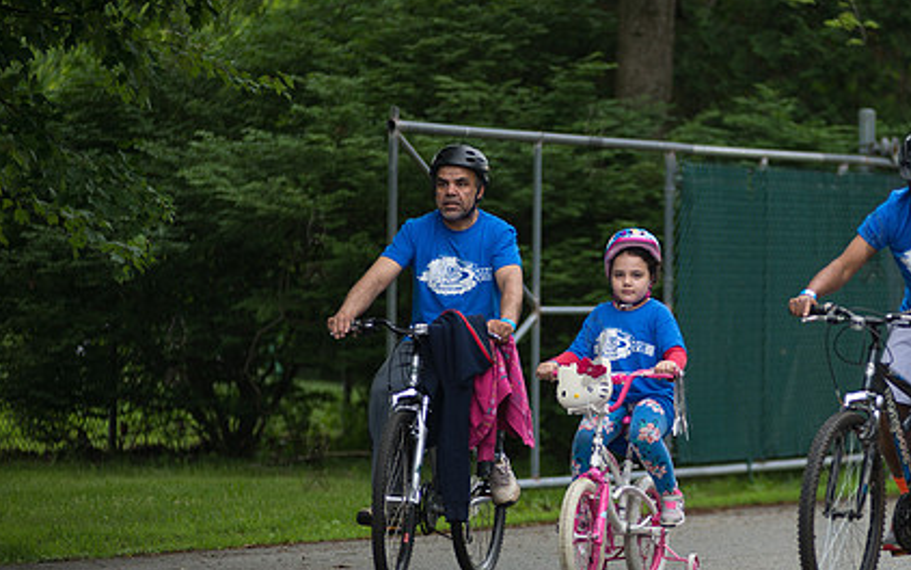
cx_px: 594
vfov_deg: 6.1
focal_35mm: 217
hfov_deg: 9.7
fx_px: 5389
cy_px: 349
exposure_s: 1/800
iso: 200
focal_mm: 155
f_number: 2.8
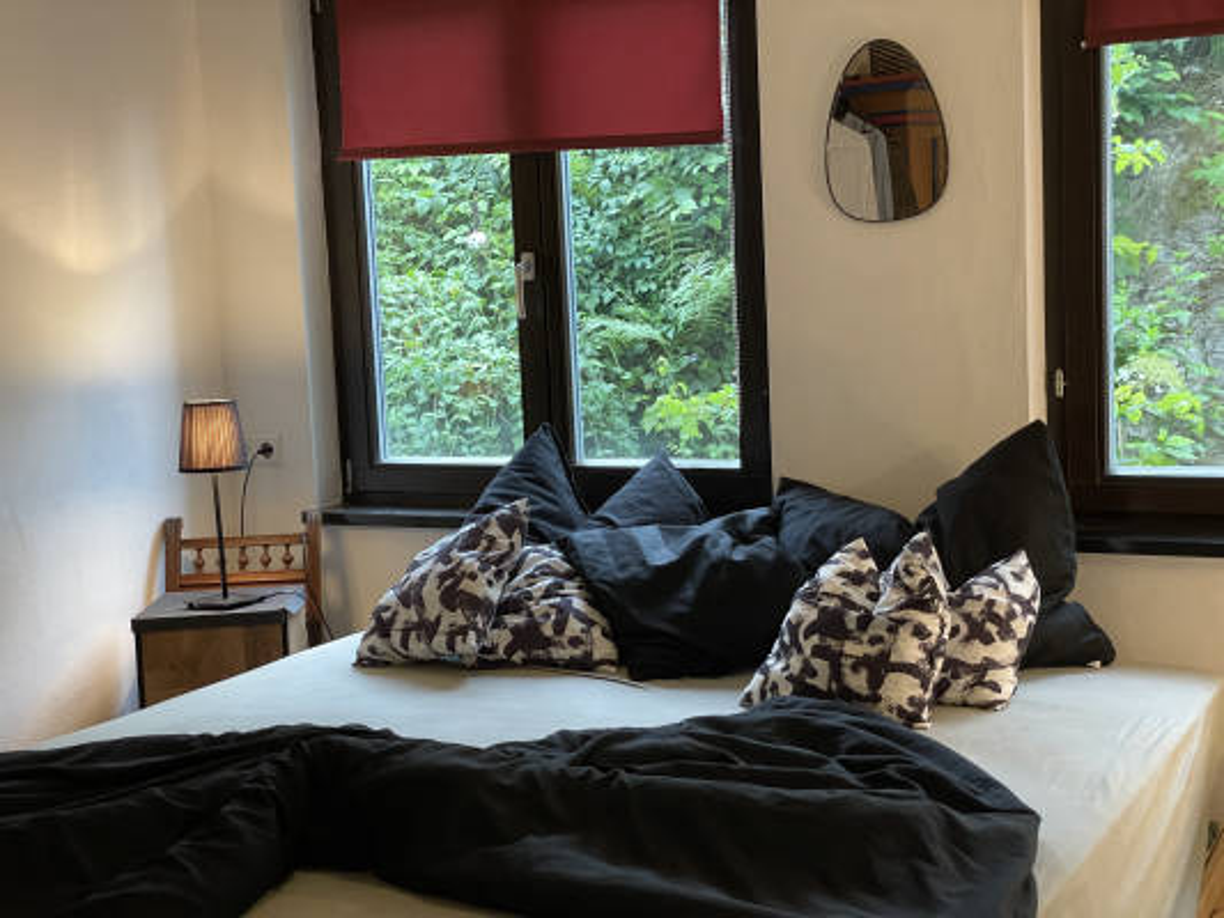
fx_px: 1839
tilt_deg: -6.2
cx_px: 612
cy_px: 459
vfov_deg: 28.0
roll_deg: +1.9
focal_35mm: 52
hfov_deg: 36.8
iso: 250
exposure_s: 1/50
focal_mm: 6
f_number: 2
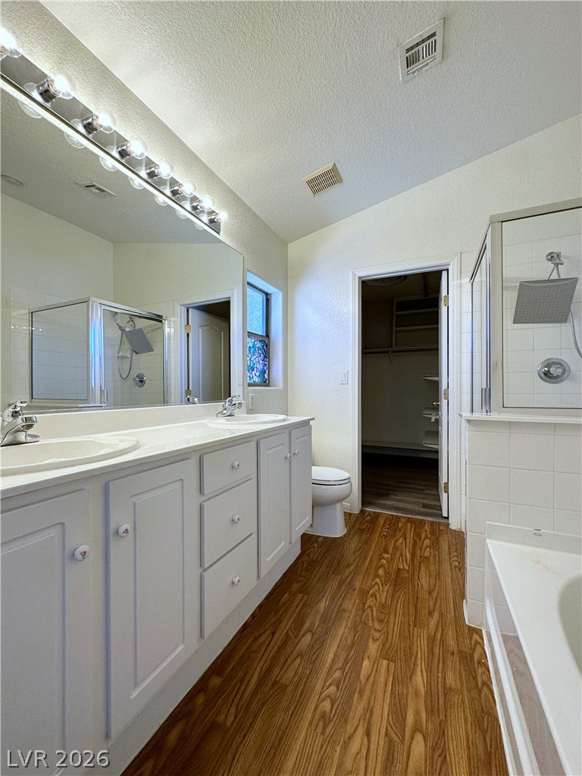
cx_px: 291
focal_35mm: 14
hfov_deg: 85.7
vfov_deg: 102.1
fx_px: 314
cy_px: 388
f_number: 2.2
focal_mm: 2.22
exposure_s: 1/120
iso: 125
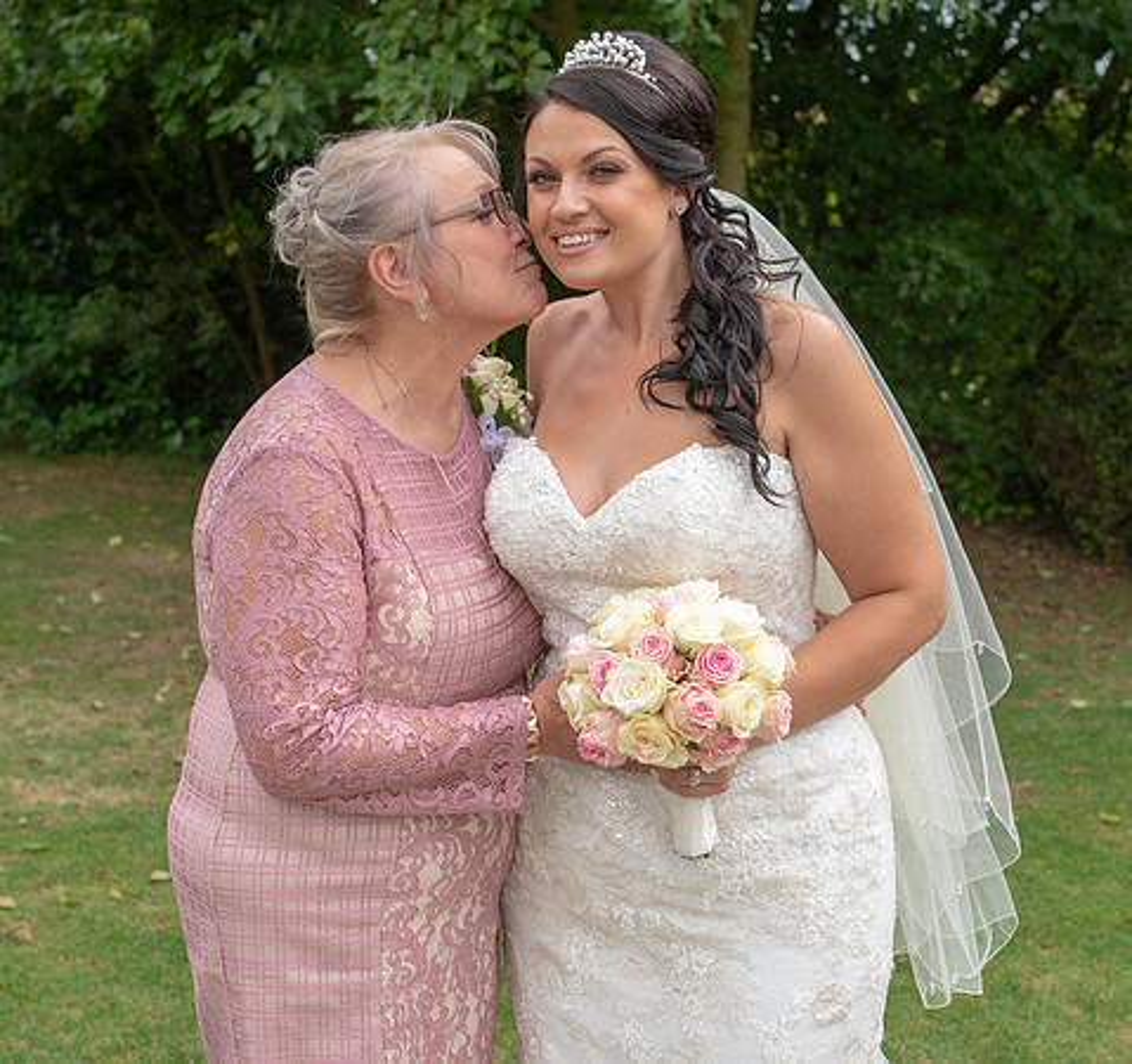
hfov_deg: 27.4
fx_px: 2323
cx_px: 623
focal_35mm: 65
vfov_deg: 25.8
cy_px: 503
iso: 100
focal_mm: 35
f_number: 4.5
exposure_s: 1/160
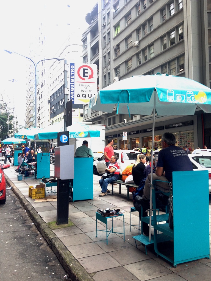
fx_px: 284
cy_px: 140
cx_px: 106
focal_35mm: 35
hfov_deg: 40.7
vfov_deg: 52.6
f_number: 2.4
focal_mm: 4.28
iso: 80
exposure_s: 1/120
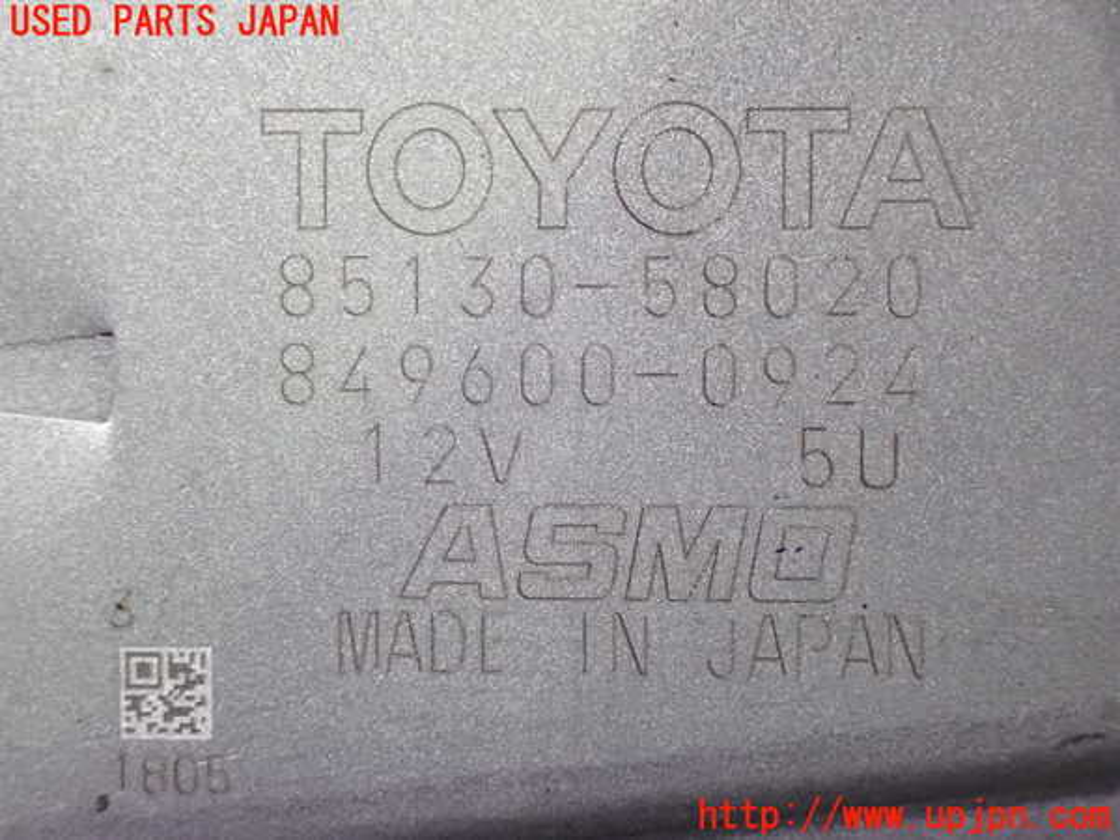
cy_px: 420
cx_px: 560
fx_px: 1747
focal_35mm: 54
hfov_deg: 35.5
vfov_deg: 27.0
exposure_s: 1/50
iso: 1600
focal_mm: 9.65
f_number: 3.3
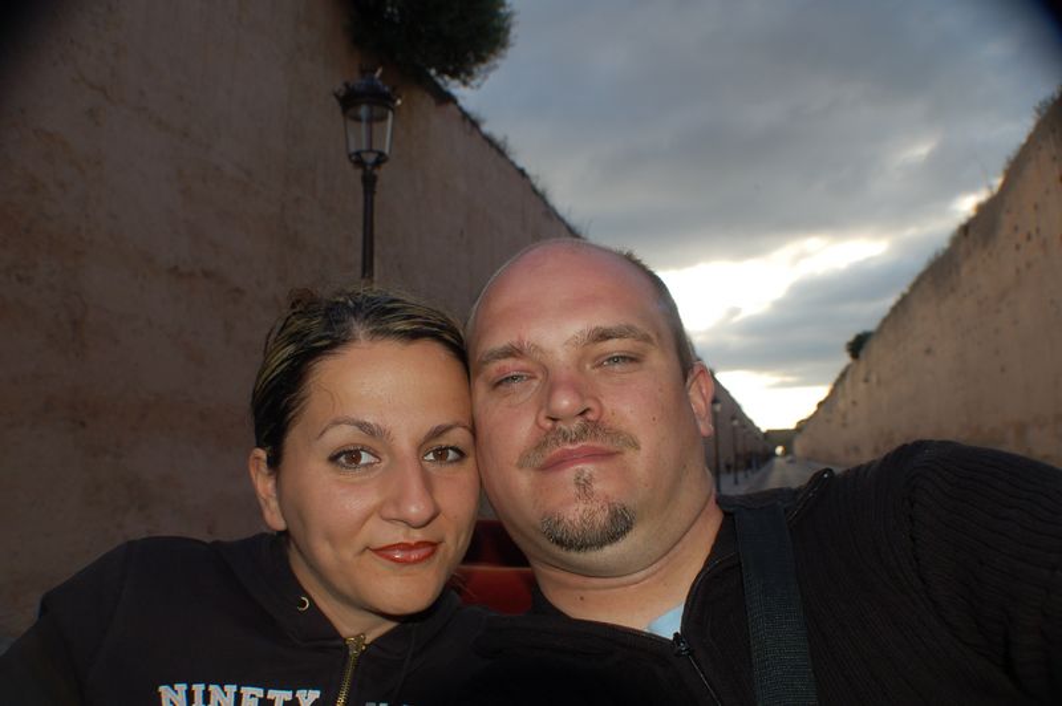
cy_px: 353
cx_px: 531
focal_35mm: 34
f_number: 5.6
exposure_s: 1/500
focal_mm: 23
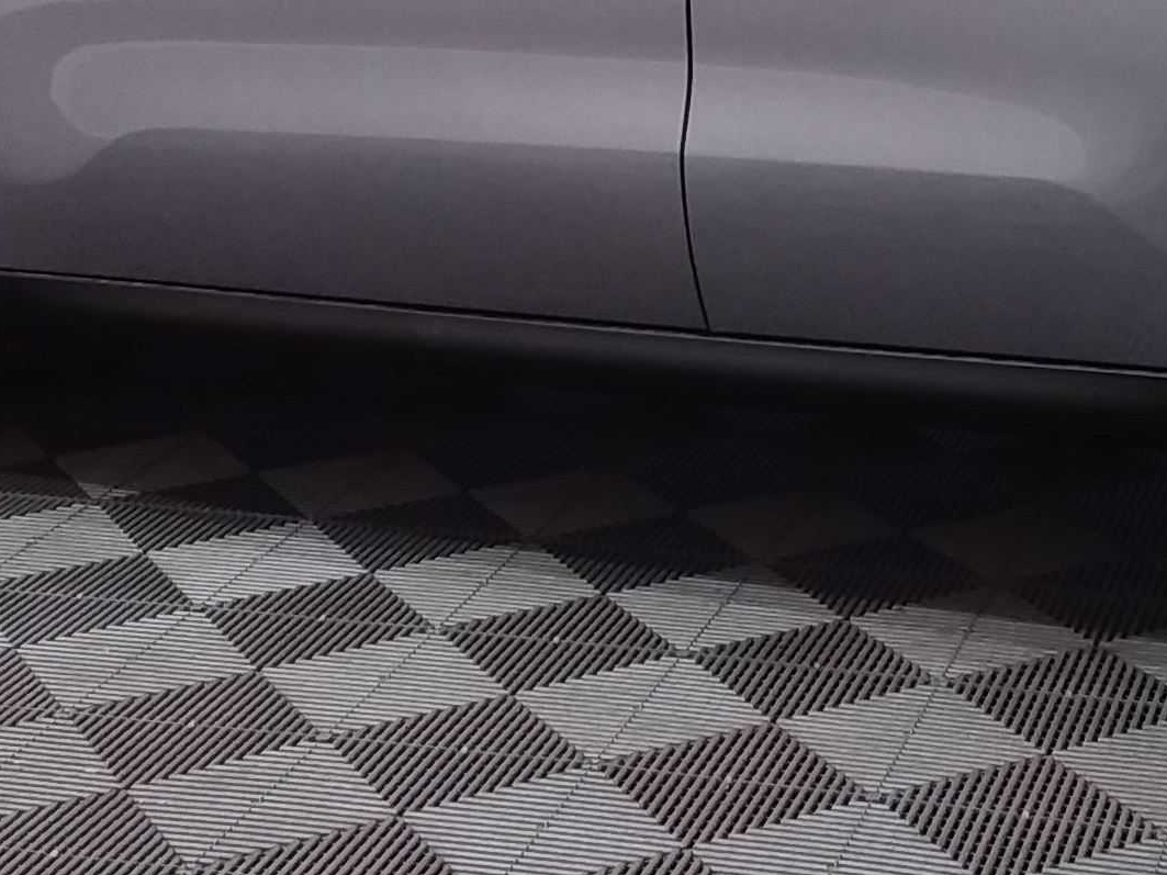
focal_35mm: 86
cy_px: -9
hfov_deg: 22.5
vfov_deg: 16.8
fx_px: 2899
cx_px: 909
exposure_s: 1/33
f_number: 1.9
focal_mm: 2.91
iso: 100
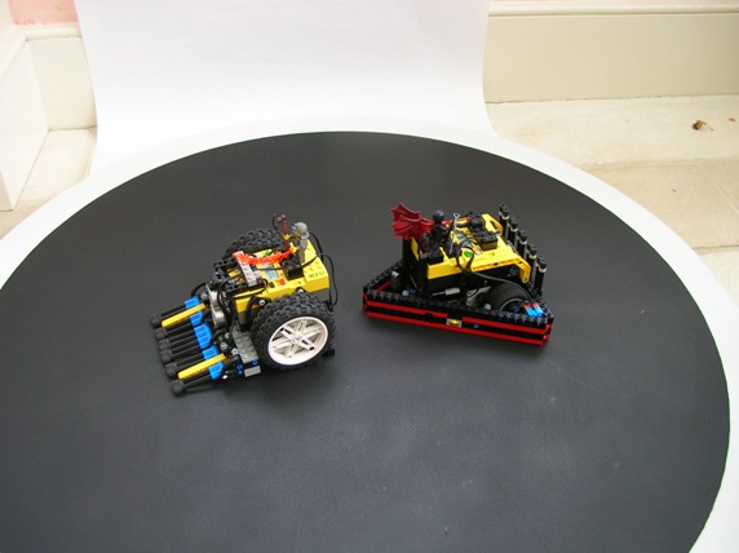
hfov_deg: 51.4
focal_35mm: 36
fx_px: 768
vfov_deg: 39.6
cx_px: 370
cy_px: 276
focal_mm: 6
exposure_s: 1/29.2
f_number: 2.7
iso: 50
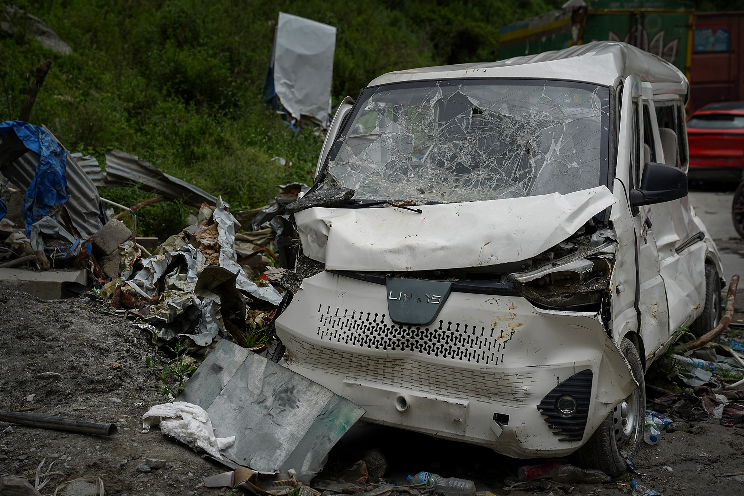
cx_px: 372
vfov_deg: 19.5
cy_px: 248
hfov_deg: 28.8
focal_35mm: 70
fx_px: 1446
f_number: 5
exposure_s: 1/800
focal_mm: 70
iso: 250
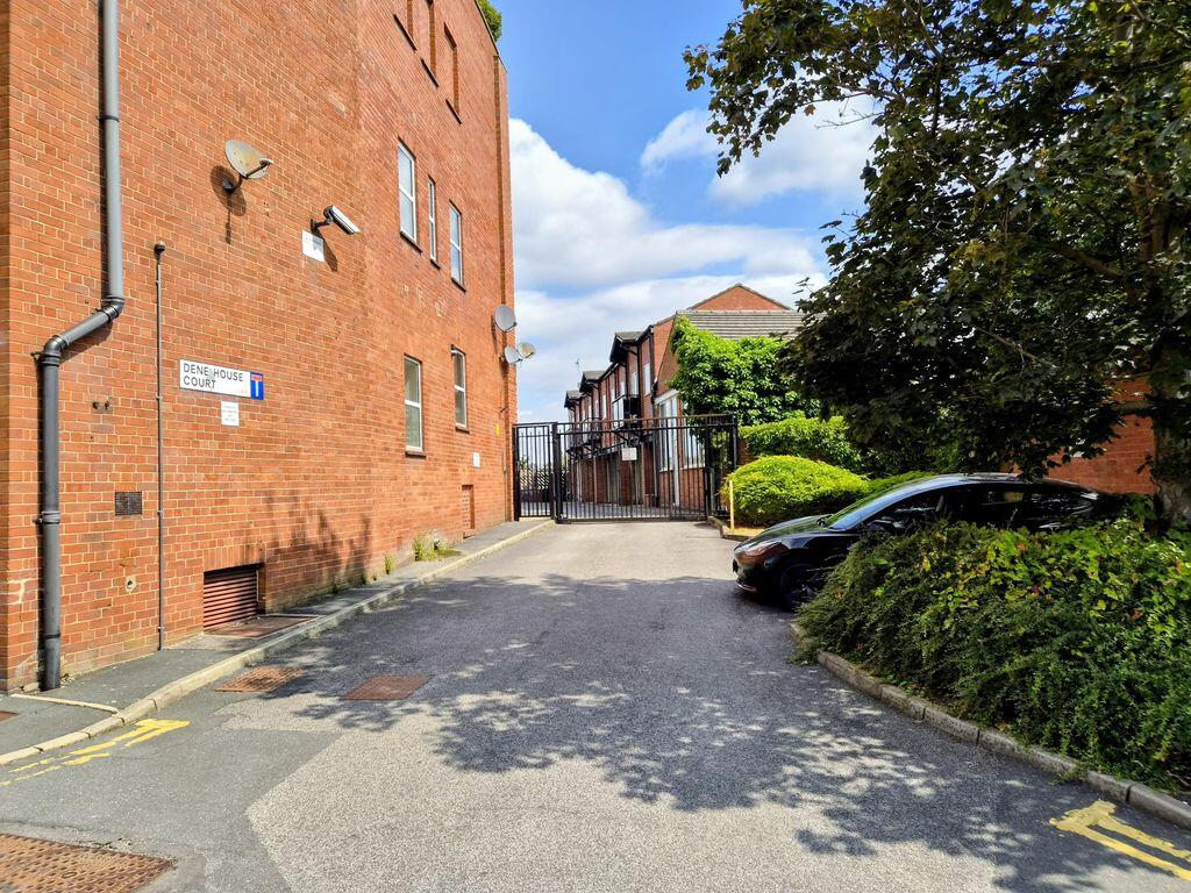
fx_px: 791
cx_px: 596
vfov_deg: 58.9
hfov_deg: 73.9
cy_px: 446
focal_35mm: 23
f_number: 1.8
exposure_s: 1/4128
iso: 80
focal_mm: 5.4
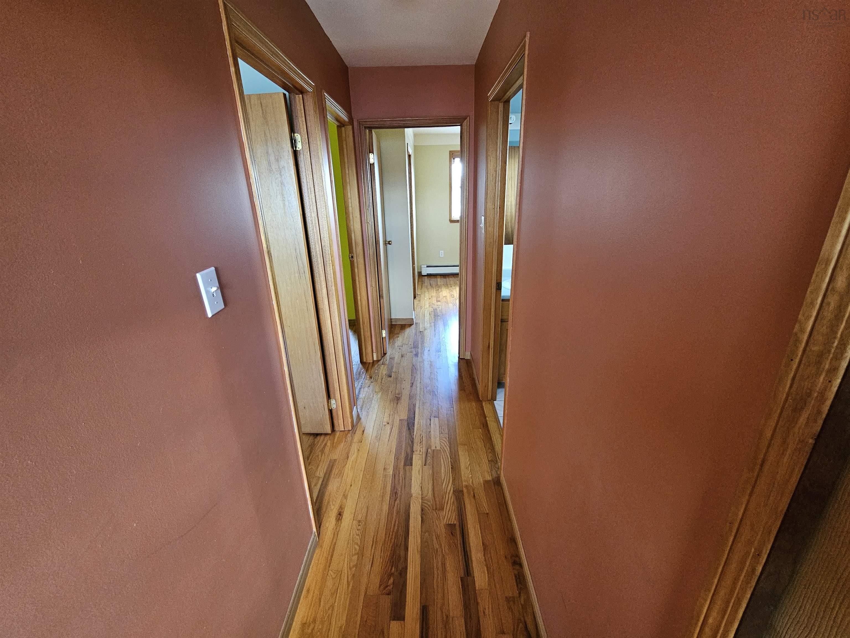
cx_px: 425
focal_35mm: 13
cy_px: 319
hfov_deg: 106.2
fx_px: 319
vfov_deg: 89.9
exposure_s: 1/30
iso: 640
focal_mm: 2.2
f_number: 2.2
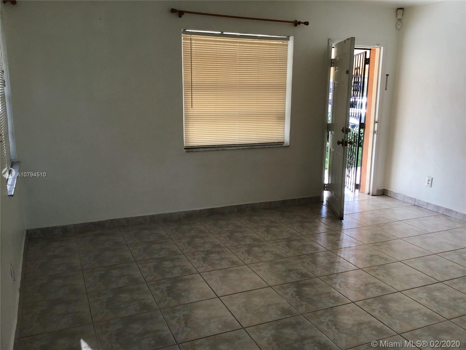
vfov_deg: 45.4
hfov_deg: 58.4
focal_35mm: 31
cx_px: 233
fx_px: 417
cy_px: 175
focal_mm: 3.3
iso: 25
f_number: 2.4
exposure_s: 1/143
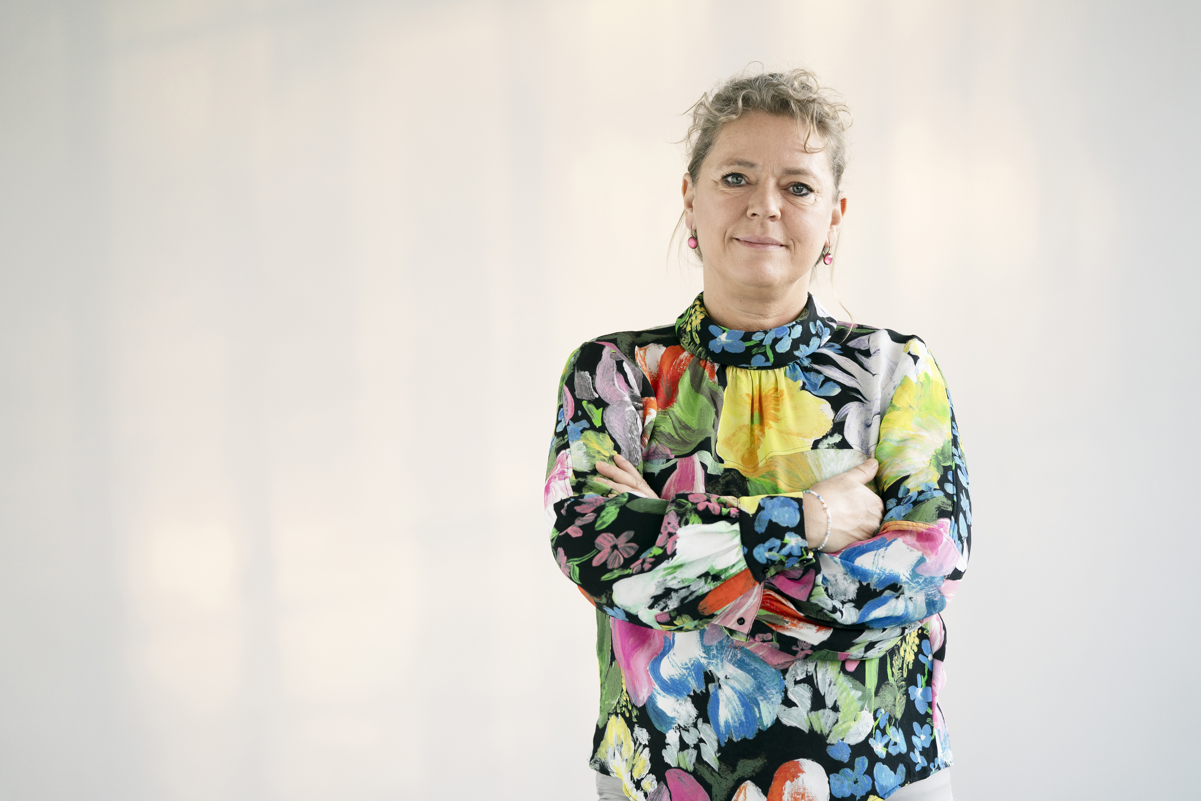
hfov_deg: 15.5
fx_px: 4403
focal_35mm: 132
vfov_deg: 10.4
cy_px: 400
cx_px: 600
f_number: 2.8
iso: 500
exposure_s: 1/125
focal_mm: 132
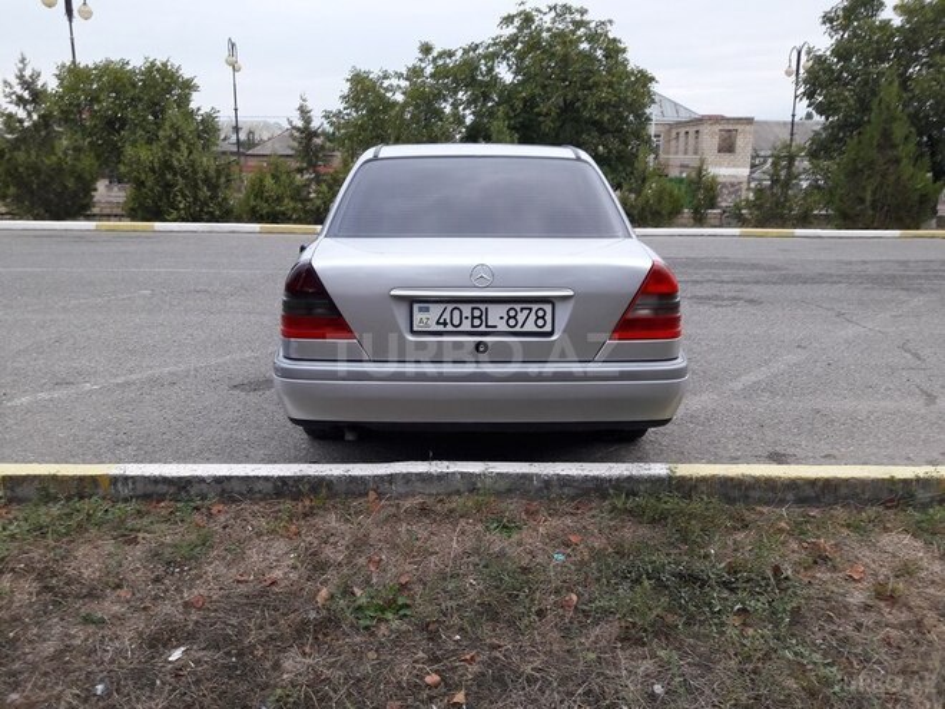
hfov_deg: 63.4
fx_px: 764
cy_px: 354
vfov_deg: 49.7
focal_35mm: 28
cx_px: 472
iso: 50
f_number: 1.9
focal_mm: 3.7
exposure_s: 1/33
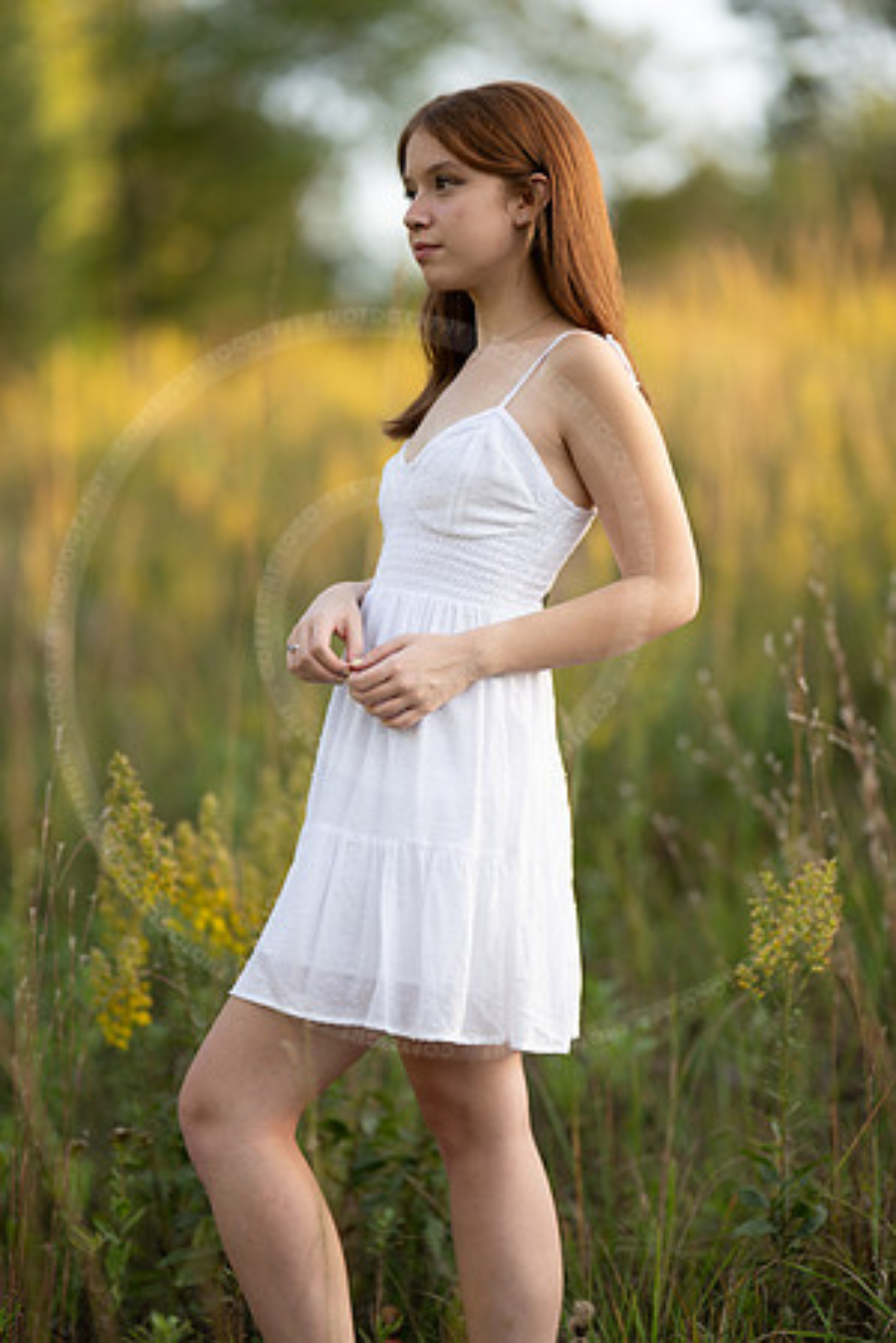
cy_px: 672
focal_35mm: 85
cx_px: 448
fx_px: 3173
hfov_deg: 16.1
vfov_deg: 23.9
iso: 100
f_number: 1.2
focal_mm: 85
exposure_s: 1/1000
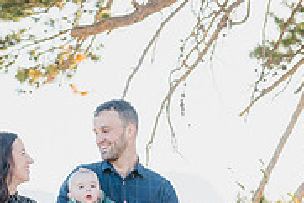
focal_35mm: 165
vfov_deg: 8.2
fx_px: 1394
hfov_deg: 12.4
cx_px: 203
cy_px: 283
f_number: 2.2
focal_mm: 50
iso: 200
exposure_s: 1/1000
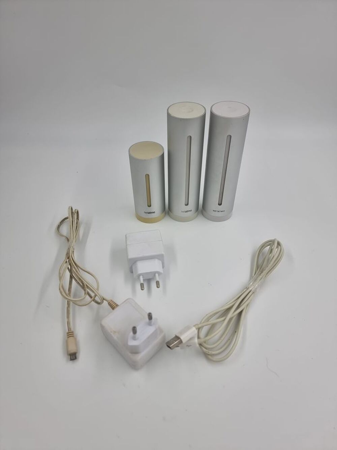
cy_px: 225
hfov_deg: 56.8
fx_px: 311
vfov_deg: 71.6
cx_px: 168
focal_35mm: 24
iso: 50
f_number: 1.8
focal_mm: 6.7
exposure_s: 1/203
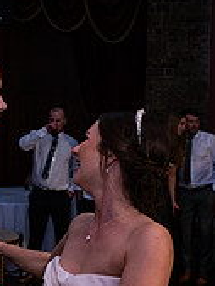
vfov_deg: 24.5
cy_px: 211
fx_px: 653
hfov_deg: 18.5
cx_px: 41
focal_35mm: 79
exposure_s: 1/160
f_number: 3.5
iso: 800
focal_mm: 24
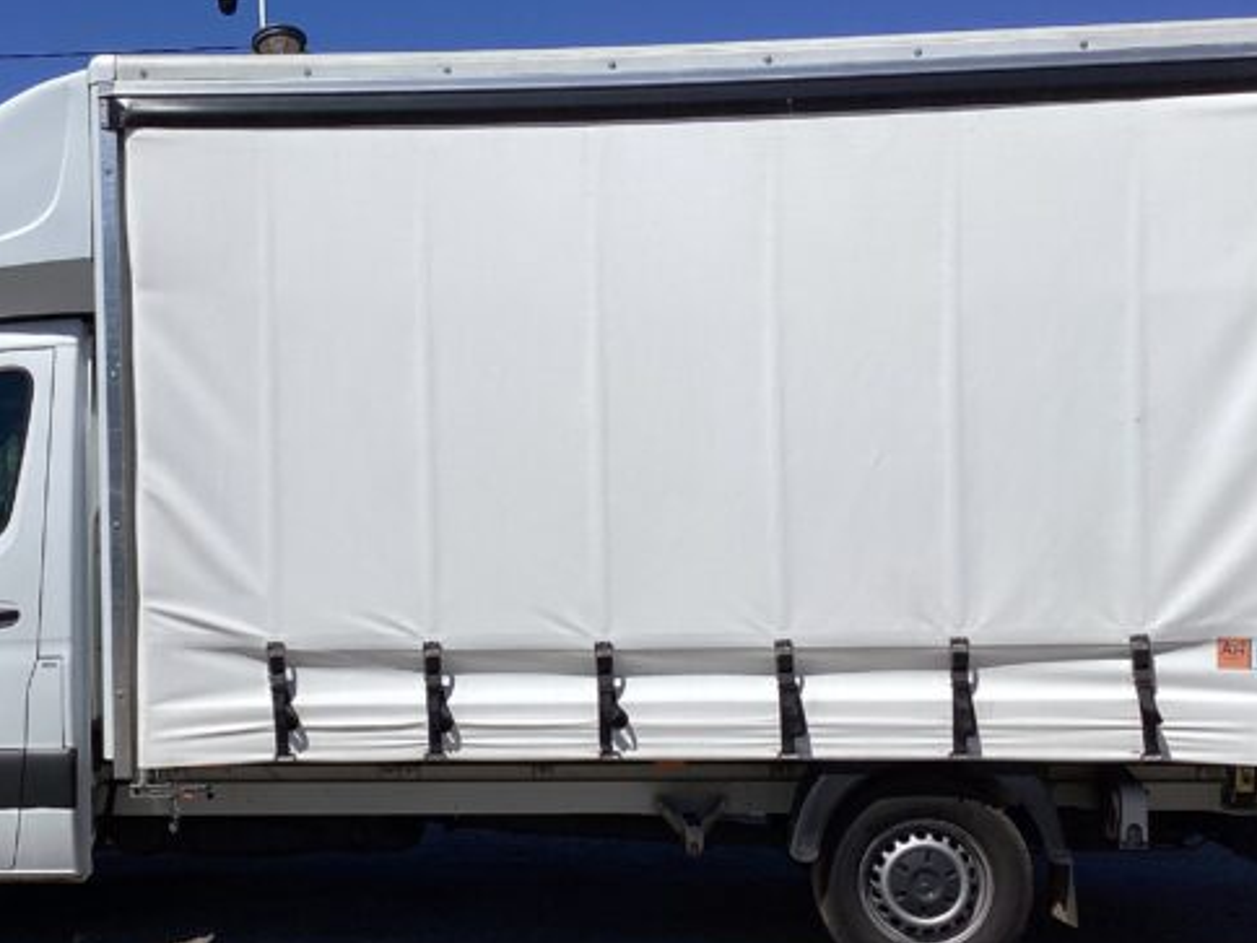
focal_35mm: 51
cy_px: 539
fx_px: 1852
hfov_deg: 37.2
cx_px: 449
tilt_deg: -0.5
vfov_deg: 28.5
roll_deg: -0.7
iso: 25
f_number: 2.4
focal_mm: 3.3
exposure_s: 1/3135
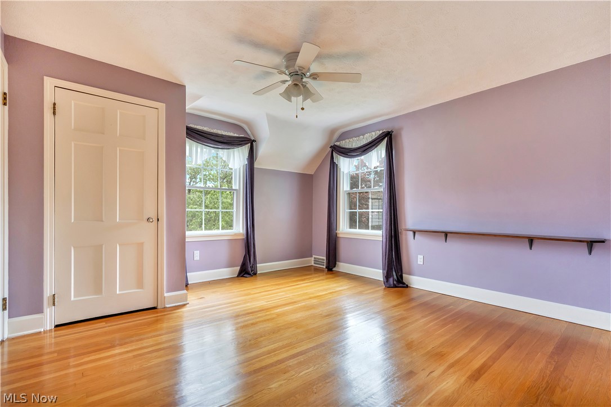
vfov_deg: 73.7
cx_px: 306
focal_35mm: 16
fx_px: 272
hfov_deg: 96.7
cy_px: 204
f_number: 2.8
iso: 400
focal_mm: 16
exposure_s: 1/40
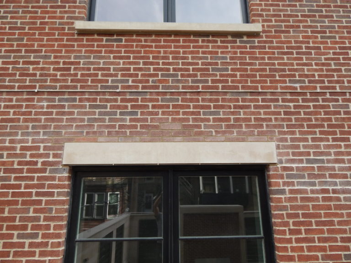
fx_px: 233
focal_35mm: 23
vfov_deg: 58.9
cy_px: 132
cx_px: 176
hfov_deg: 73.9
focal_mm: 4
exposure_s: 1/250
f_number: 3
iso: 125
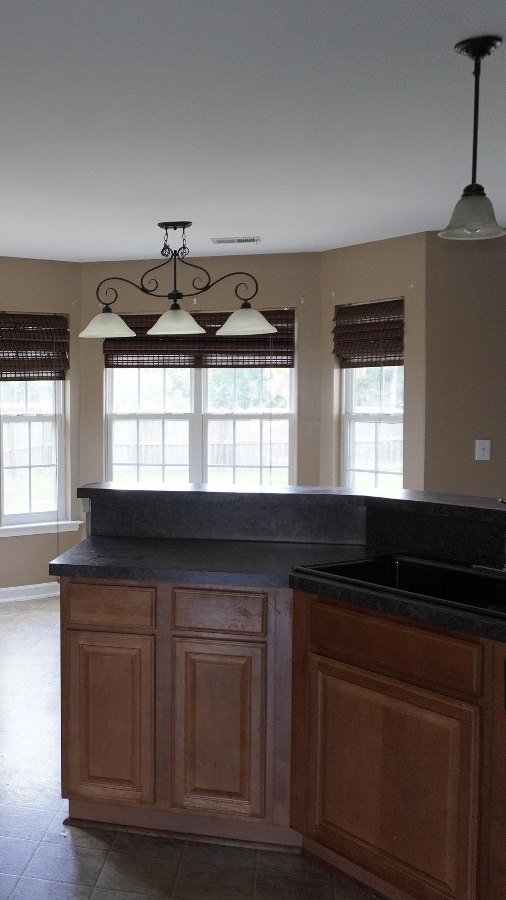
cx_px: 0
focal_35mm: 38
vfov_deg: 52.8
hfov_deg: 29.2
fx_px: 906
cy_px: 450
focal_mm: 16
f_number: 4
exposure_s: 1/160
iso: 640
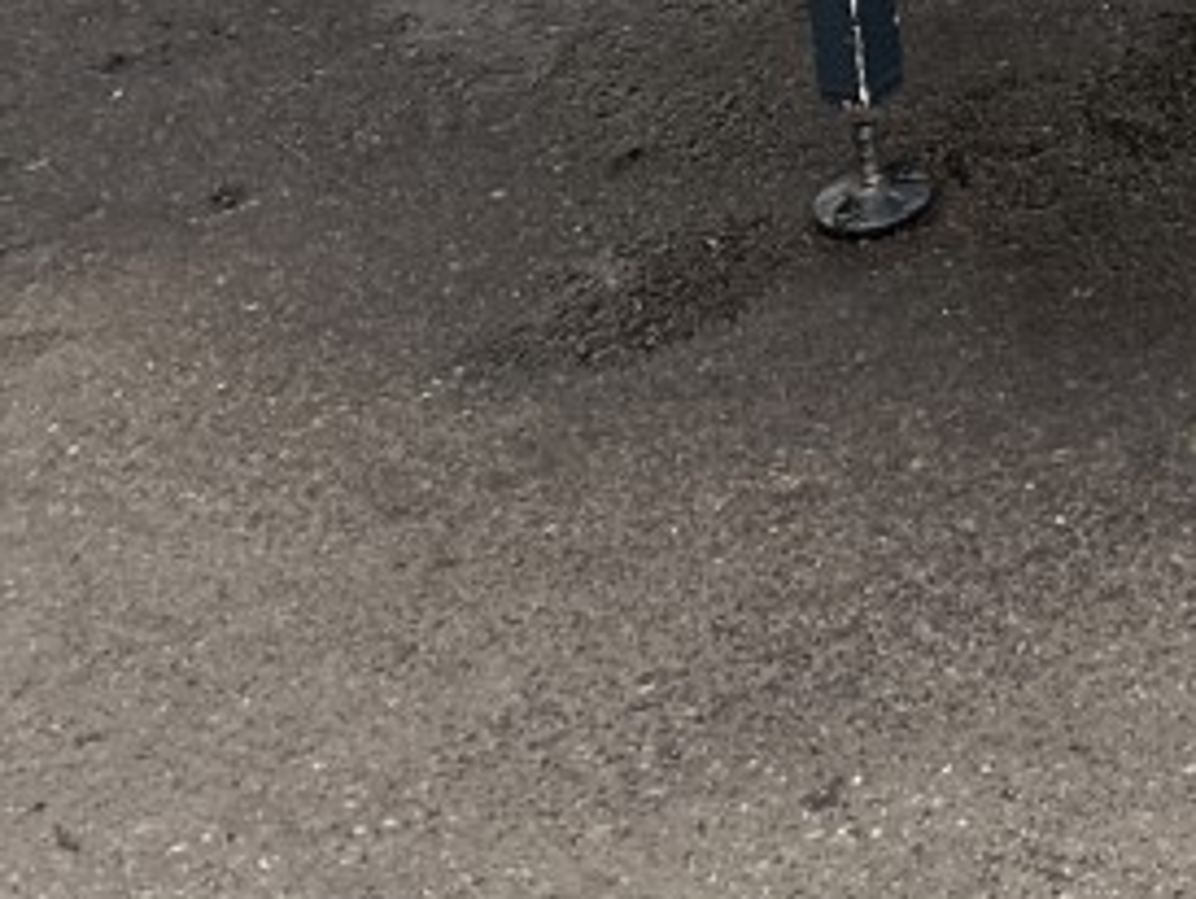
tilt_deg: -12.9
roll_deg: +1.6
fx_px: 4357
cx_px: 2719
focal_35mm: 126
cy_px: -1082
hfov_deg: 12.7
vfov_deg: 10.5
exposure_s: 1/121
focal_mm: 6.86
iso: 64
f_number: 1.78
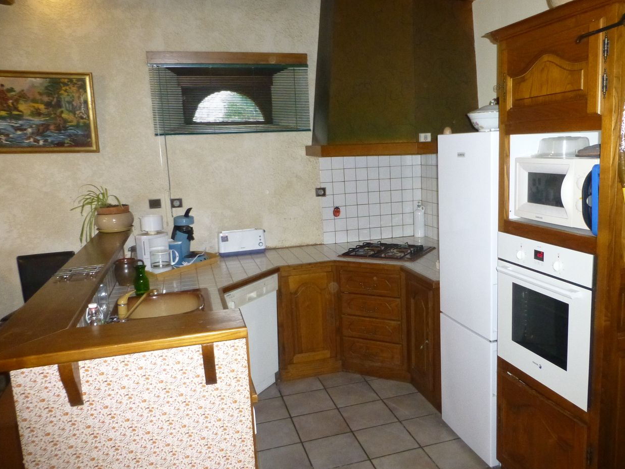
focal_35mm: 29
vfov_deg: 48.2
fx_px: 524
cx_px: 359
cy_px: 236
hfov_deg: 61.4
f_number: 3.3
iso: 640
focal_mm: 4.3
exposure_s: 1/60
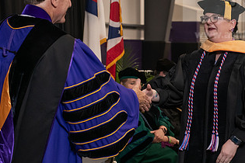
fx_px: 776
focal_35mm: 114
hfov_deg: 17.9
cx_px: 159
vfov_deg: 12.0
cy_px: 51
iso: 2000
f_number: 5
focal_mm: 62
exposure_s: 1/125
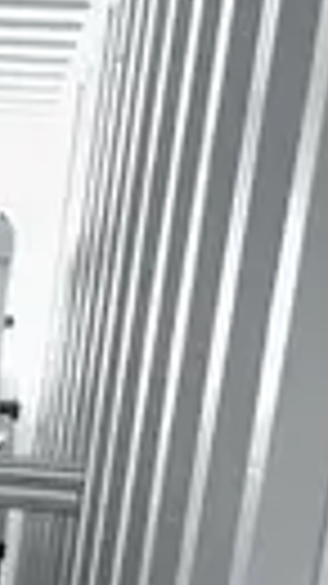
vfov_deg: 22.5
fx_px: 1347
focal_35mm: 87
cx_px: -247
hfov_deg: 12.7
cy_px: 702
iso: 80
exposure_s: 1/4
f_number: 1.5
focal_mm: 5.7
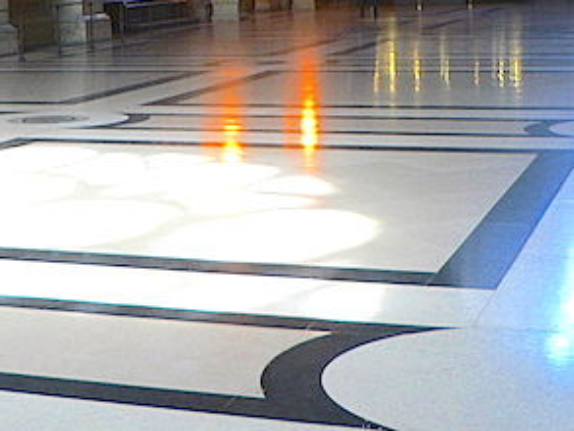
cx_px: 55
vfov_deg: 16.7
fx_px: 1427
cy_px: -40
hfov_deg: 22.2
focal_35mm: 86
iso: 150
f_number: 2.8
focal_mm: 6
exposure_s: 1/30
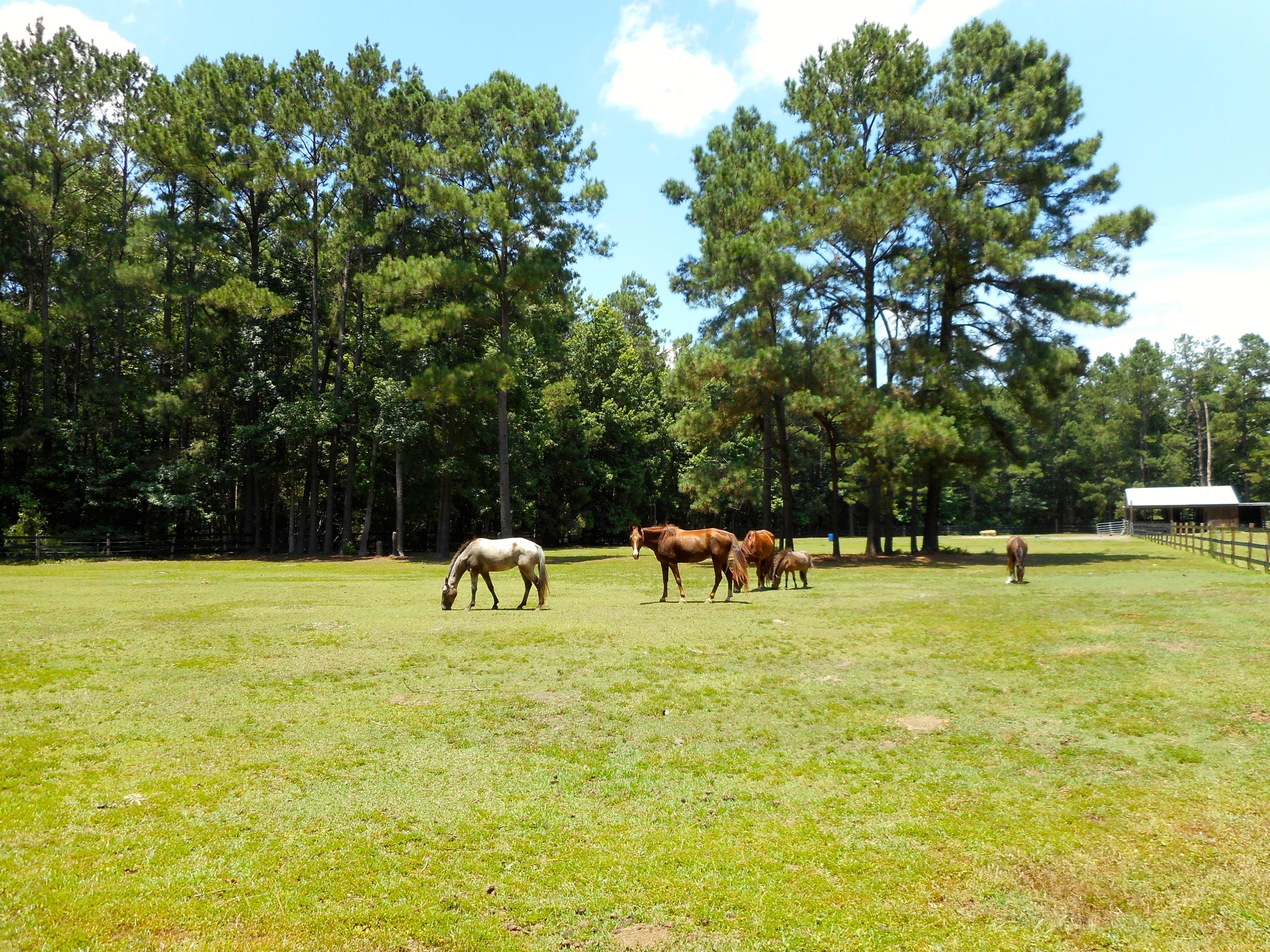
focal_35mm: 25
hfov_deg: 69.4
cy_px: 476
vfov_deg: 54.9
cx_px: 635
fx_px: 917
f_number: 3.7
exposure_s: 1/320
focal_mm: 4.5
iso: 80
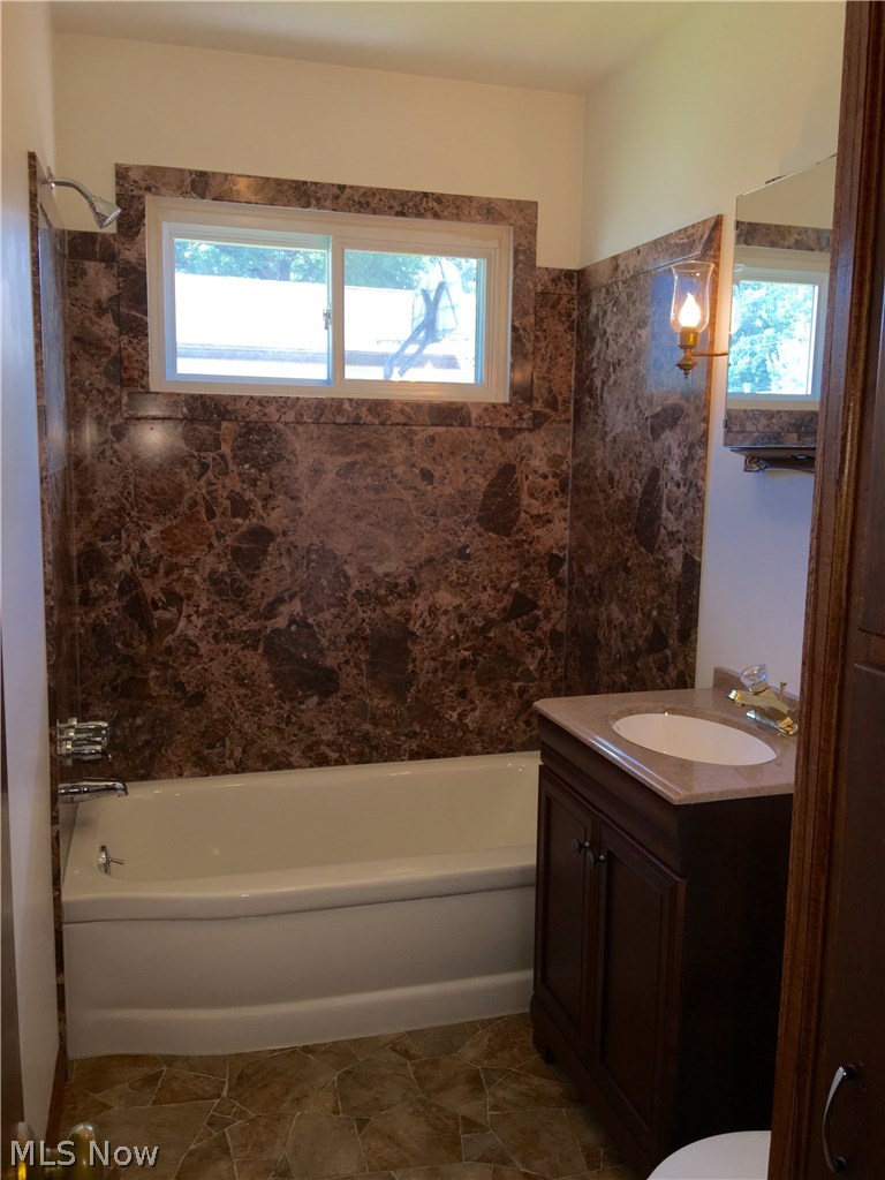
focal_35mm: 29
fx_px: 989
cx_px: 442
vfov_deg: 61.7
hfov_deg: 48.2
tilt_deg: -7.7
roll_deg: -1.2
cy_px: 590
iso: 25
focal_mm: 4.15
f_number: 2.2
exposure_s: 1/39
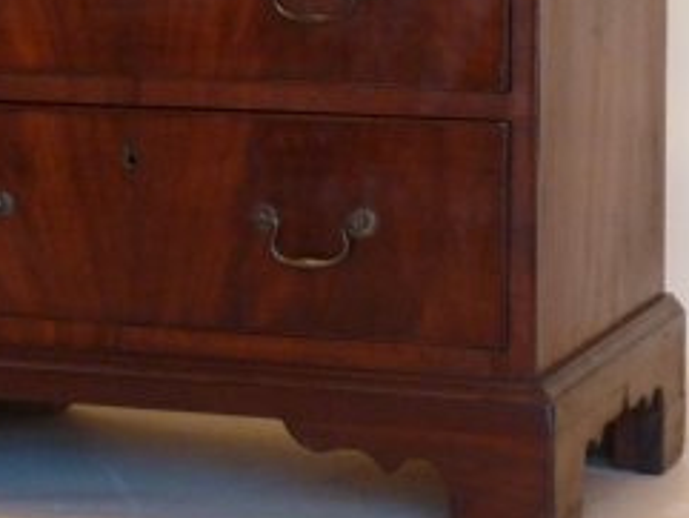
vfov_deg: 8.8
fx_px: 3326
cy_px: 3
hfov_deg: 11.8
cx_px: 272
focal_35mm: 167
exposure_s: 1/30
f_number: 4.1
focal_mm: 11
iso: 400
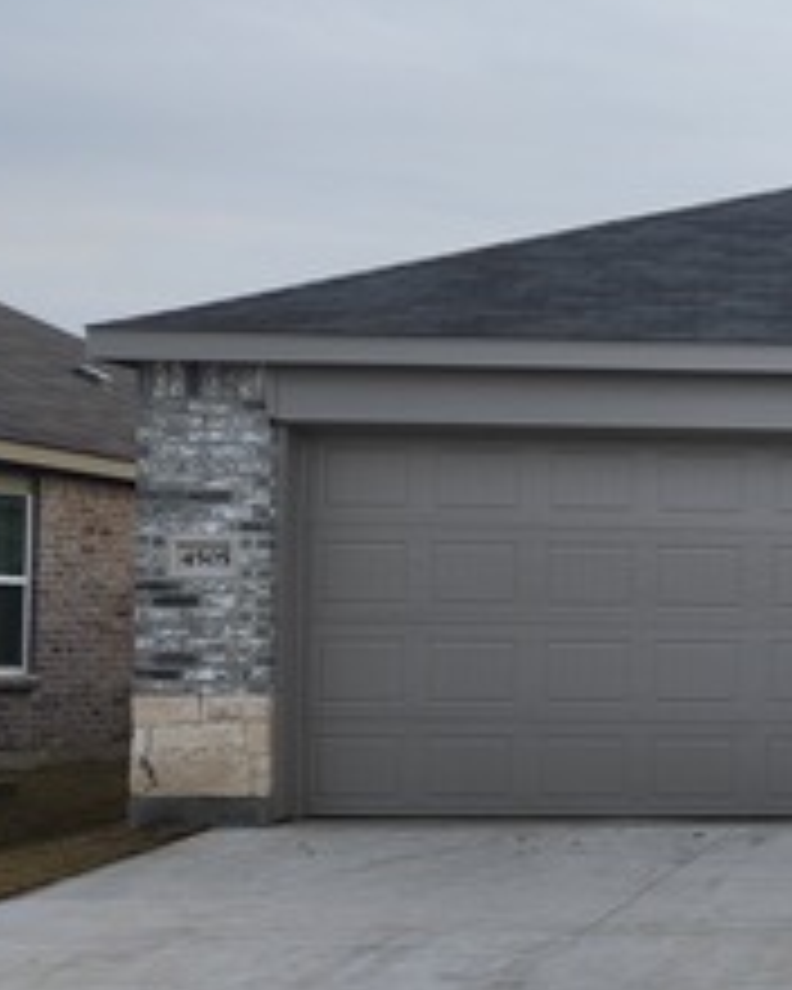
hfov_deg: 18.4
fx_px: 1992
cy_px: 549
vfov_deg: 27.9
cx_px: 1366
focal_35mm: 68
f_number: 1.8
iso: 20
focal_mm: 5.4
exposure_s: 1/907
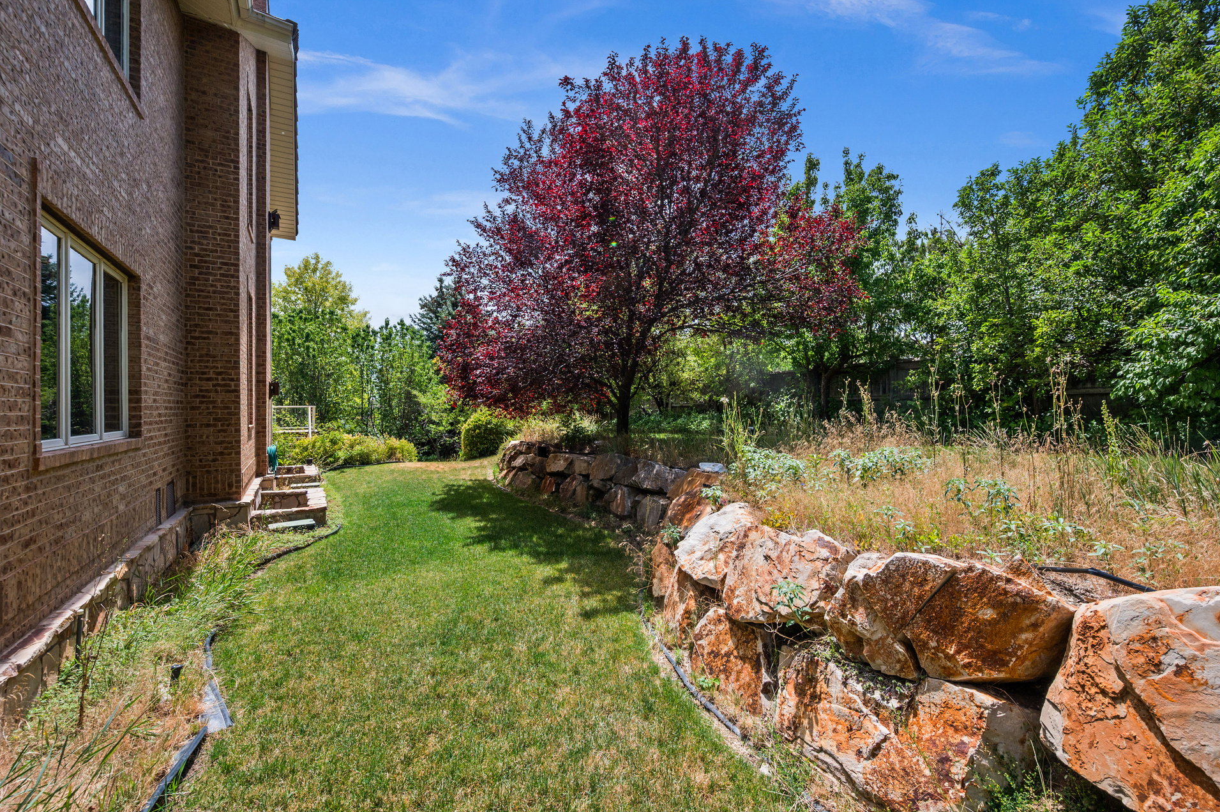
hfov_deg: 100.4
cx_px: 628
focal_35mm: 15
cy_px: 417
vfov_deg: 77.2
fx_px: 508
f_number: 7.1
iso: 500
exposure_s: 1/1000
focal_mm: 14
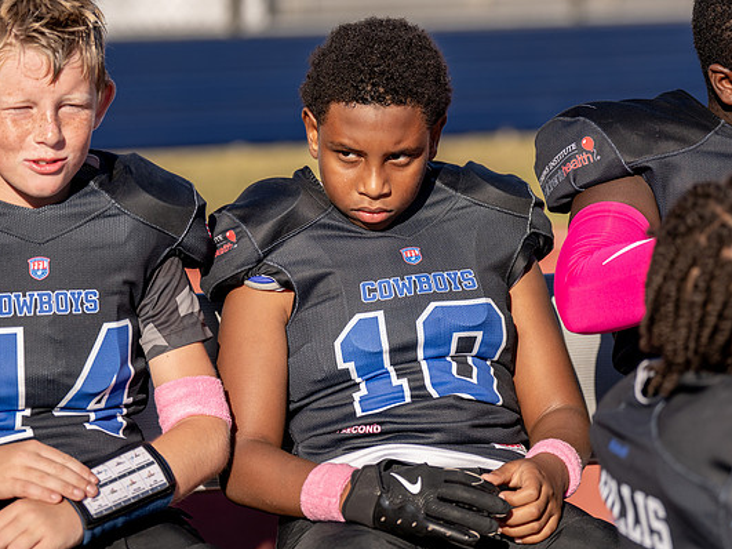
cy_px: 206
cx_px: 366
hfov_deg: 12.7
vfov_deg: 9.5
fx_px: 3298
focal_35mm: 156
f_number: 2.8
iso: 160
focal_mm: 111
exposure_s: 1/3200
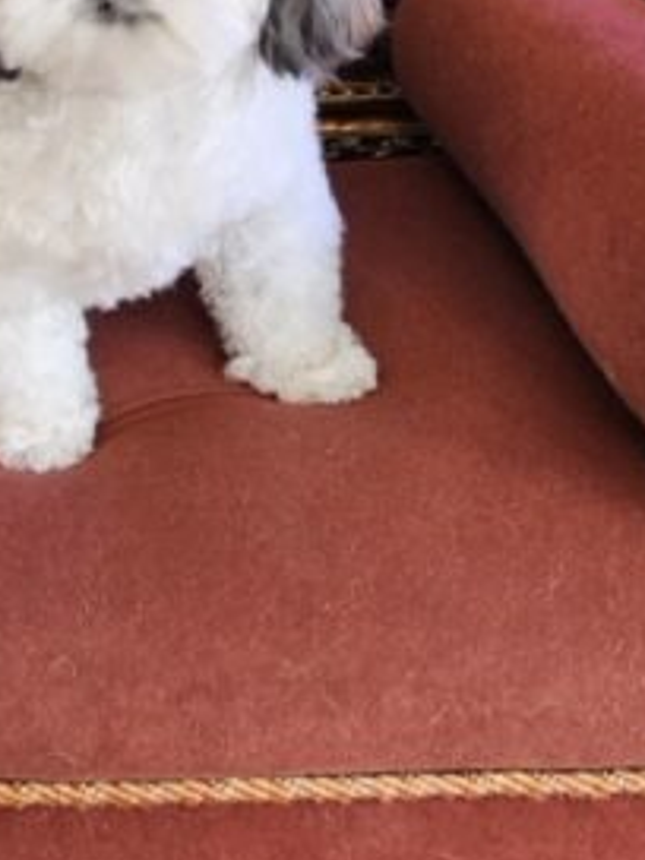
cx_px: 73
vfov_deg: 36.3
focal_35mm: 49
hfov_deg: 28.6
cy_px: 70
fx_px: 1217
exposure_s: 1/60
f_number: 2.2
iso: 64
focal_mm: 2.2
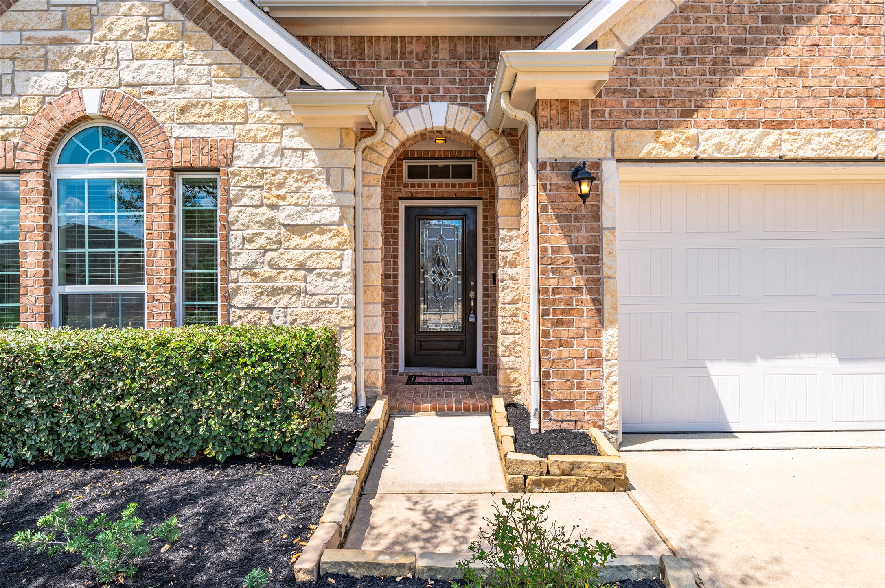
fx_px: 442
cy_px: 294
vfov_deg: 67.3
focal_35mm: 18
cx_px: 442
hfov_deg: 90.0
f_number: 13
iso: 125
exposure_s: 1/160
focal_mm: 18
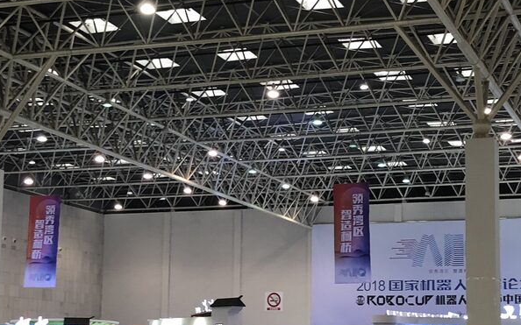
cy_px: 233
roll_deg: +0.7
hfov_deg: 25.8
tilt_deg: +8.6
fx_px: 1136
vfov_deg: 16.2
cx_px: 288
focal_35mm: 80
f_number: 1.8
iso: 40
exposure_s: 1/20
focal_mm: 4
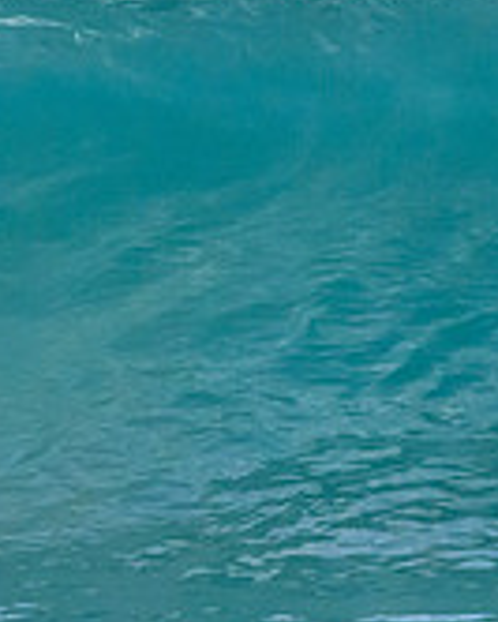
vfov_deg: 0.6
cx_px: -698
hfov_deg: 0.5
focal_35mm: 3242
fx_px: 59675
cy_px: 254
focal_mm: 800
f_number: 6.3
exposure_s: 1/1250
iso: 6400
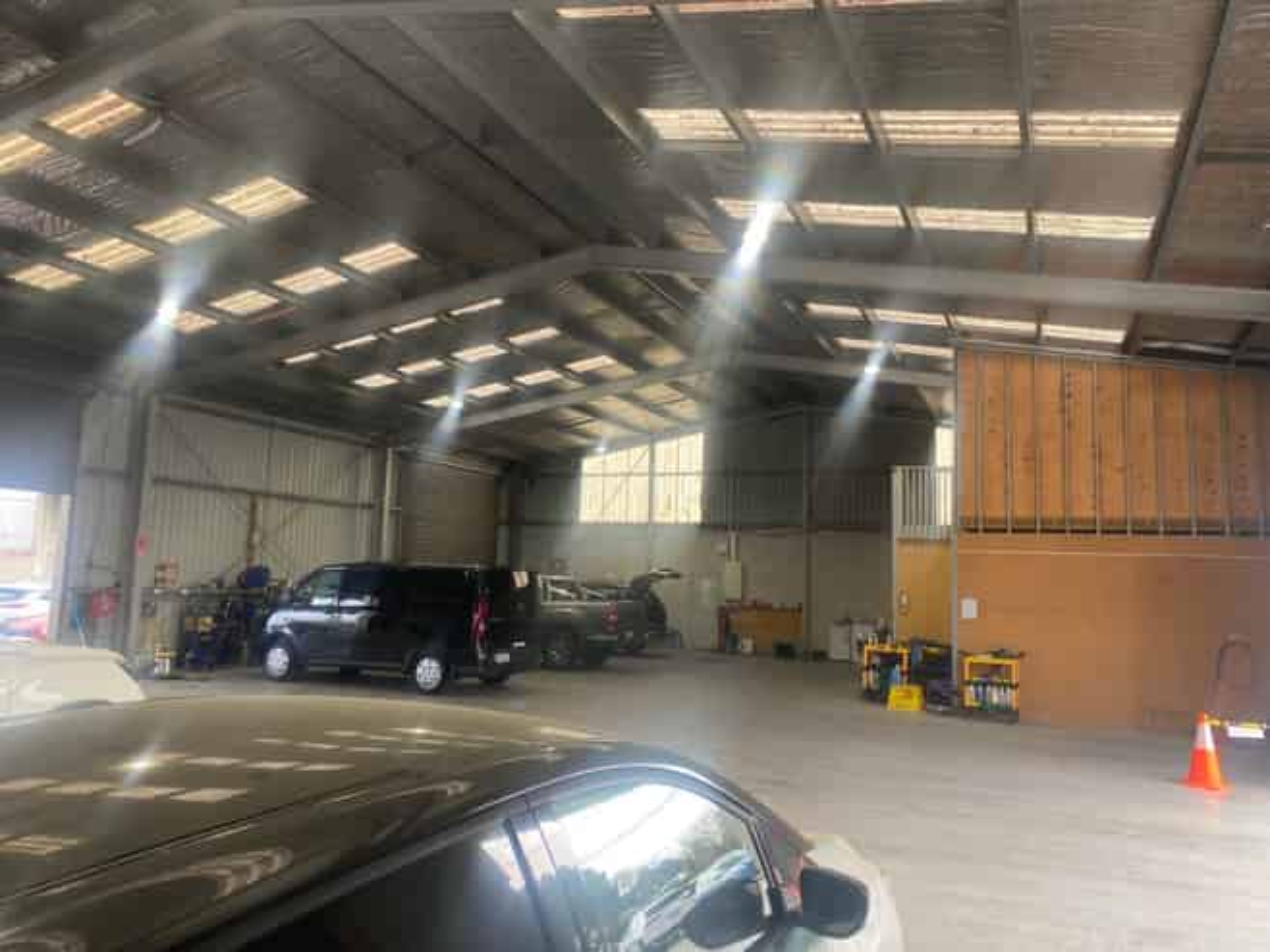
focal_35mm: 26
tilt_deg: +6.9
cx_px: 635
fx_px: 954
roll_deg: -1.2
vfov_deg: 53.0
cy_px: 476
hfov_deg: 67.3
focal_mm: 4.25
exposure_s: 1/121
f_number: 1.8
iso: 50
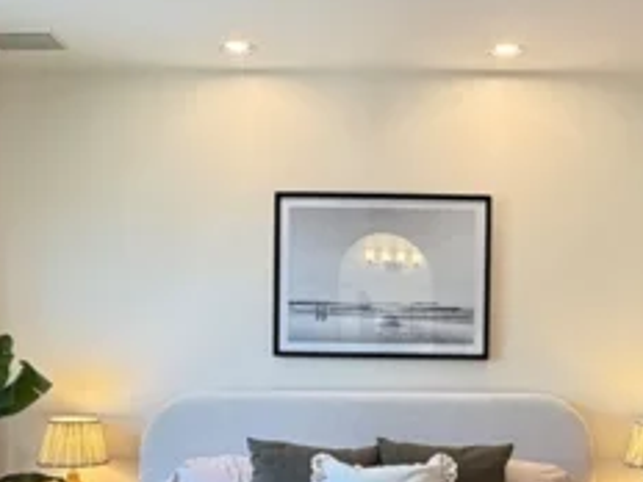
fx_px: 836
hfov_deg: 41.8
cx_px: 400
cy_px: 357
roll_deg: -0.1
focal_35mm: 45
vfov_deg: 31.6
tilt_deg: -1.2
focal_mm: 2.22
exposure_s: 1/120
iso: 320
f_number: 2.2
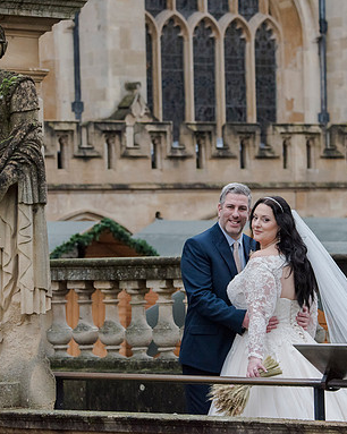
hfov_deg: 7.8
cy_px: 218
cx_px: 212
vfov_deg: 9.7
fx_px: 2557
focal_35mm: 199
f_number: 8
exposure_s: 1/250
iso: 1600
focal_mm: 140
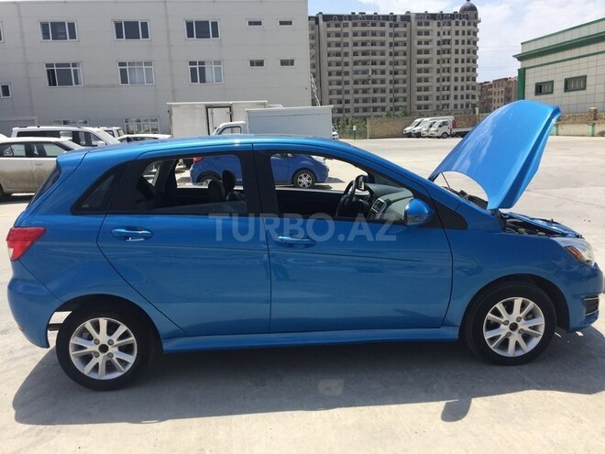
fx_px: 507
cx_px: 302
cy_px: 227
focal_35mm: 29
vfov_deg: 48.2
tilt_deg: -12.2
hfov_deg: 61.7
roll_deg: +1.3
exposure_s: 1/2198
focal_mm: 4.15
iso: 32
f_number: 2.2
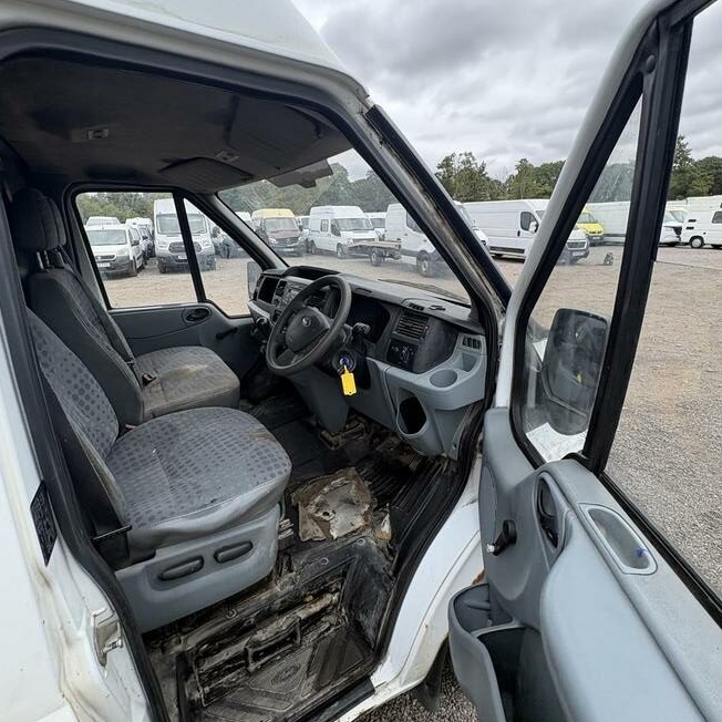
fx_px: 401
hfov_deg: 84.0
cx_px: 364
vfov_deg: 83.9
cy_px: 343
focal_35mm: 17
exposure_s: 1/492
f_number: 2.2
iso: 64
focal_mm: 2.22
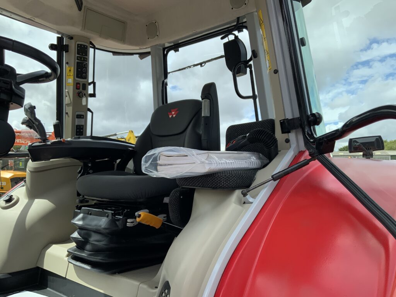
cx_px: 198
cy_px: 148
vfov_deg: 48.2
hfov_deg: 61.7
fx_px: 332
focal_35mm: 29
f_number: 1.8
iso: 16
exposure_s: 1/1195
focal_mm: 3
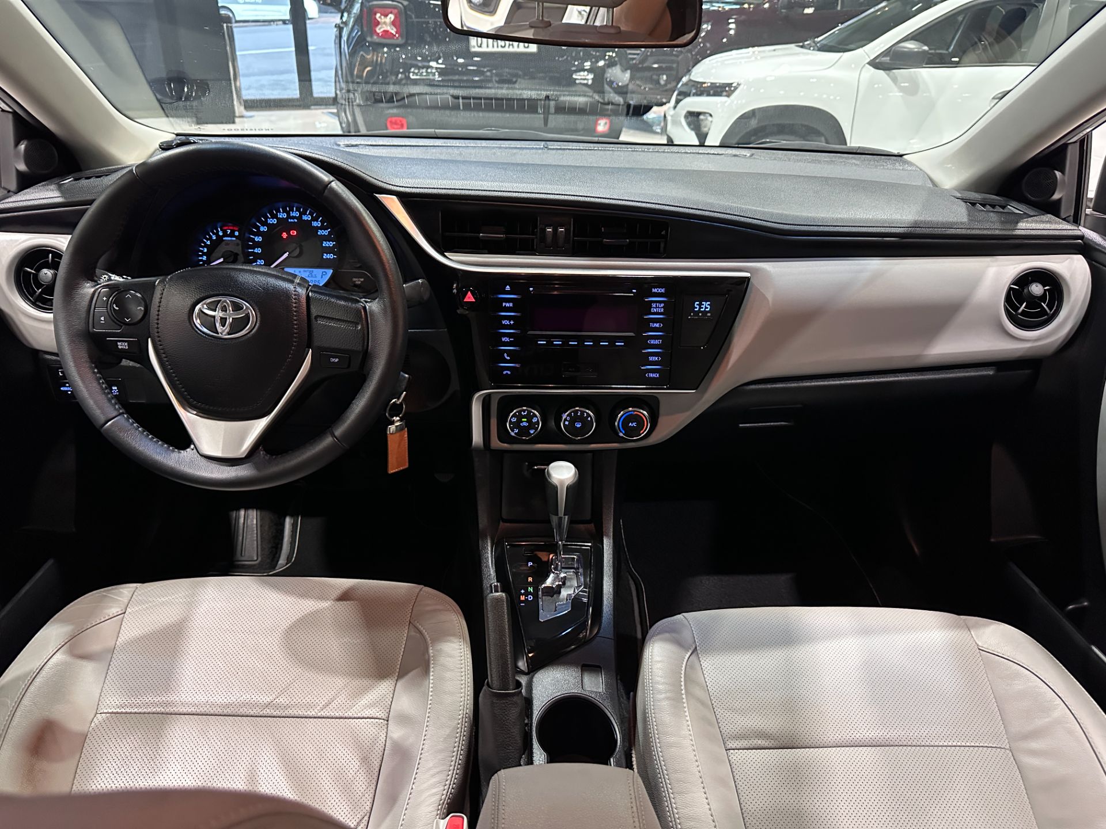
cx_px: 553
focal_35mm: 24
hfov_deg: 71.6
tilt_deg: -27.4
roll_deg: -2.5
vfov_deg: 56.8
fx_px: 767
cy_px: 414
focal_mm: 6.86
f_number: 1.78
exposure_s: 1/60
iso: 800
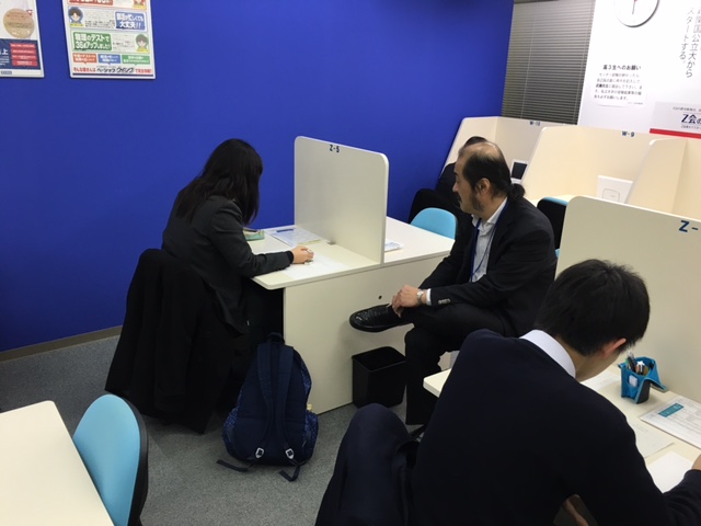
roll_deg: -1.6
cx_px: 350
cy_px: 263
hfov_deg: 61.7
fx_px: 587
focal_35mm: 29
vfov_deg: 48.2
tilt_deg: -17.7
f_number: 2.2
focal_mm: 4.15
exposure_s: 1/30
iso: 40
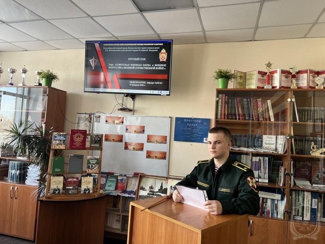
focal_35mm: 26
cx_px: 162
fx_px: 244
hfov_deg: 67.3
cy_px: 122
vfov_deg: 53.0
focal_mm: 5.7
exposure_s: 1/121
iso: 100
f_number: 1.5
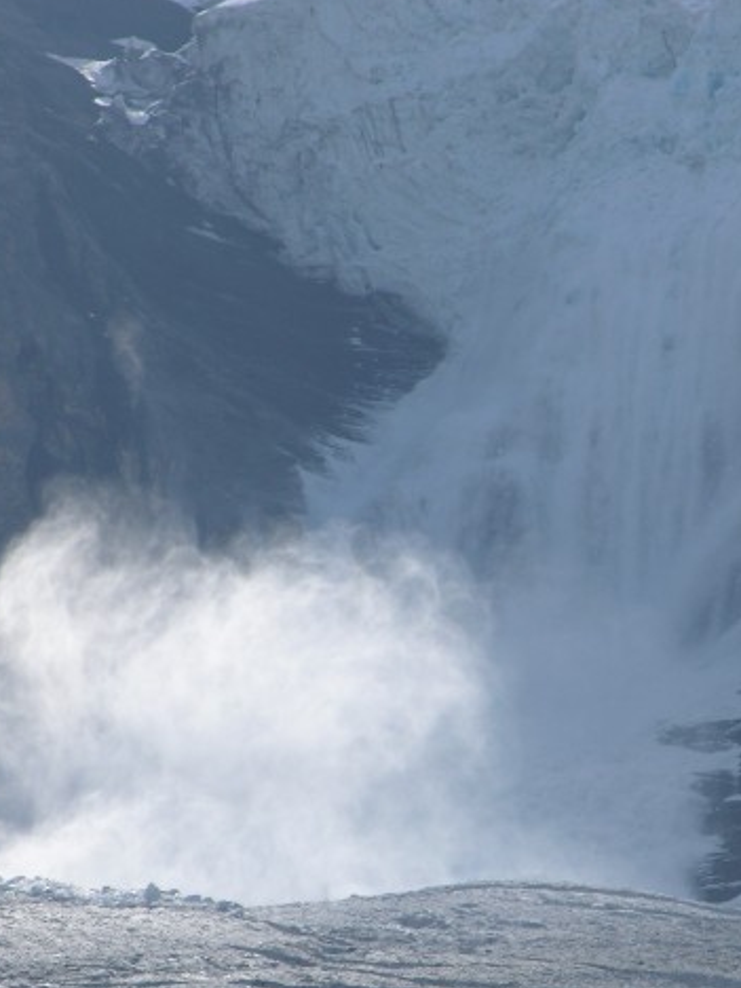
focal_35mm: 459
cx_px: 445
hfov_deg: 3.2
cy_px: 608
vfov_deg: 4.3
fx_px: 13101
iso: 50
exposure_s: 1/335
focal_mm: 71.2
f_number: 6.6
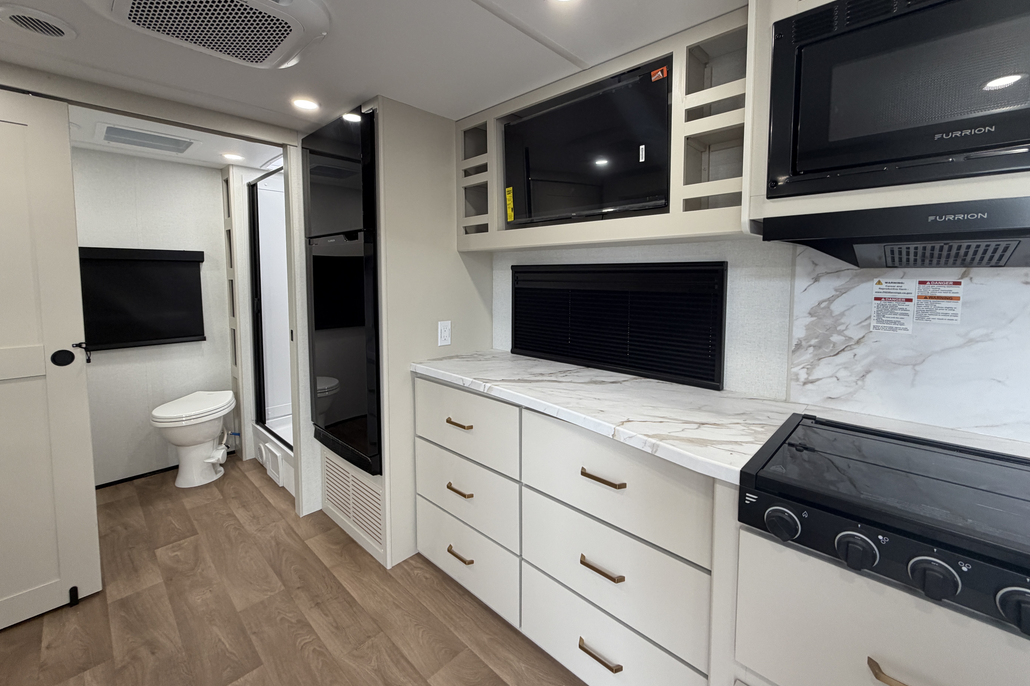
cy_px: 300
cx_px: 518
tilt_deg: -1.9
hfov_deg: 100.4
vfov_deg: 77.0
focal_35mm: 15
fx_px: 429
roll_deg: -0.4
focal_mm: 2.22
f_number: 2.2
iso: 160
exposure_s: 1/63
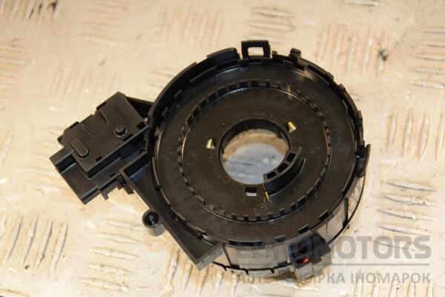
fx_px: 1075
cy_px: 148
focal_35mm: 87
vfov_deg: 15.7
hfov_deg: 23.4
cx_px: 222
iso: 800
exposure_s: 1/200
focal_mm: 58
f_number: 5.6
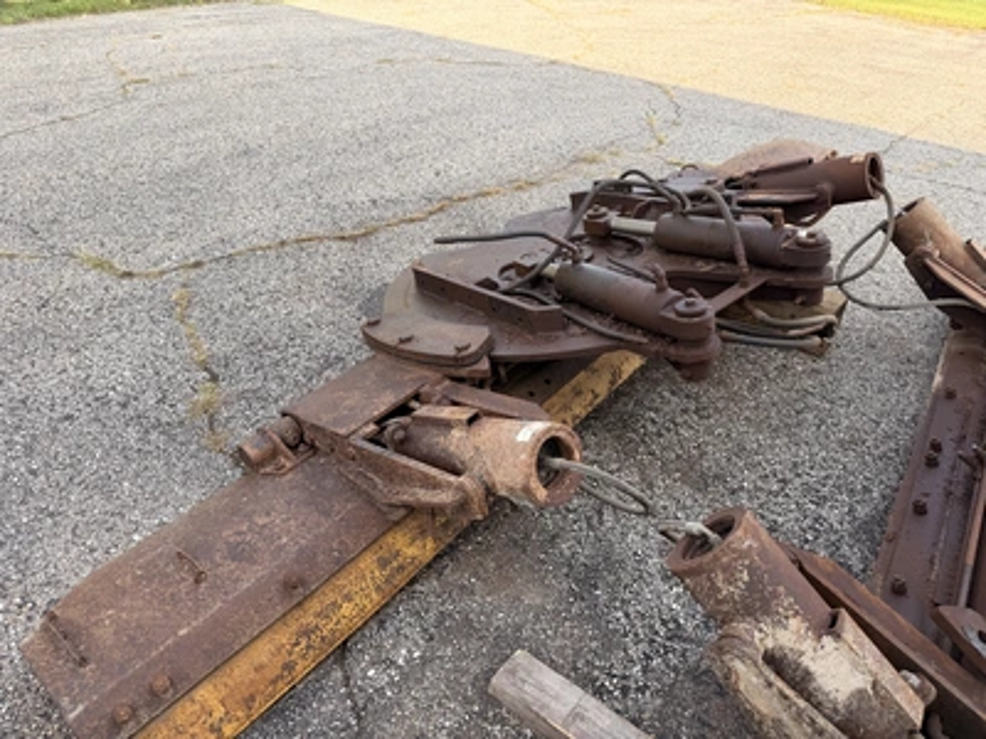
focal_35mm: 24
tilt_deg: -32.3
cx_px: 493
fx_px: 684
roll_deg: -0.3
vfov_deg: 56.8
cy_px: 370
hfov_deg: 71.6
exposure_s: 1/435
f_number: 1.78
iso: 80
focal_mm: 6.76
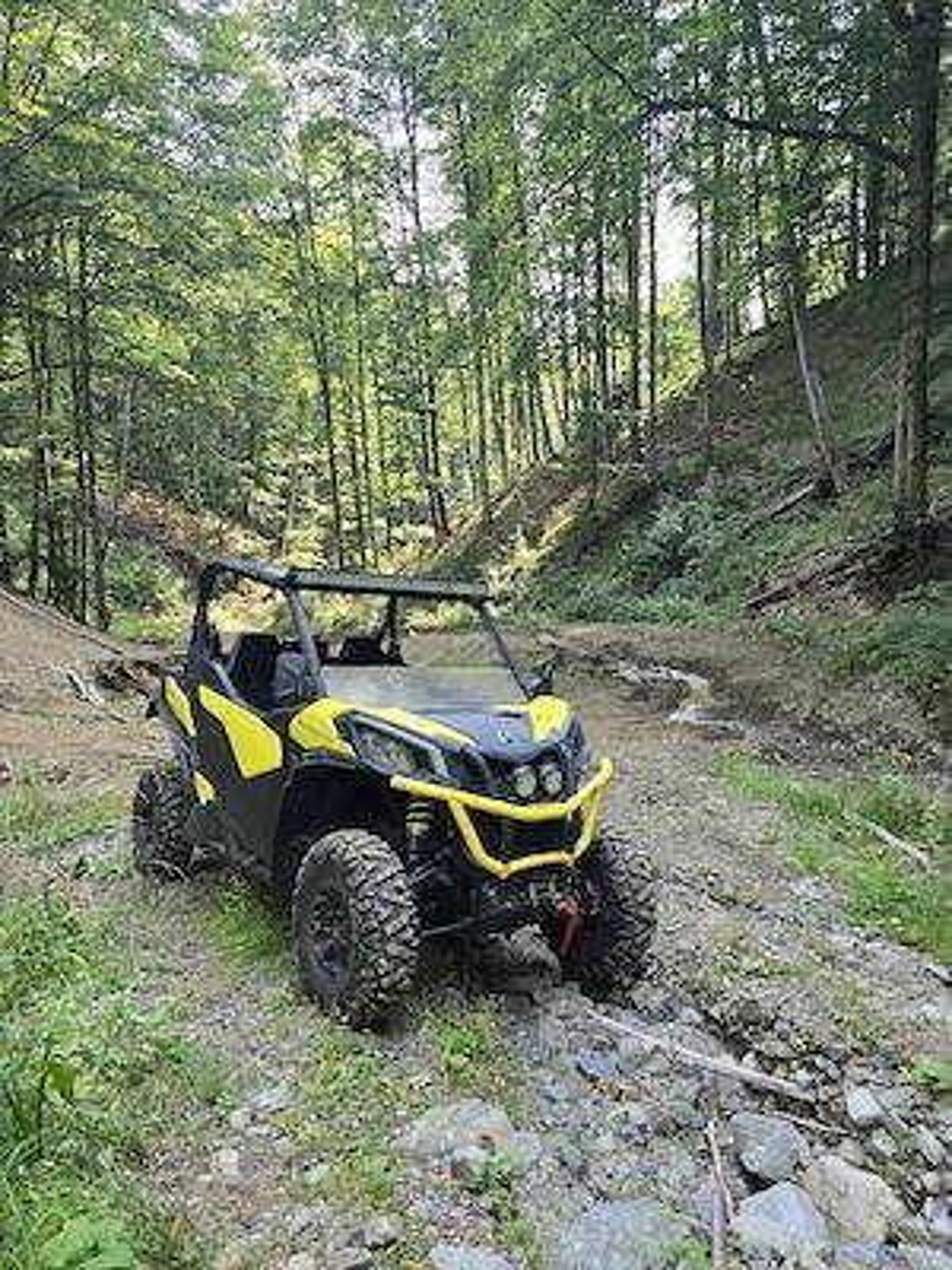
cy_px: 635
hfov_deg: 58.9
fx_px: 843
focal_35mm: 23
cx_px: 476
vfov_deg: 73.9
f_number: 1.7
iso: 64
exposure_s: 1/182
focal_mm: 6.3
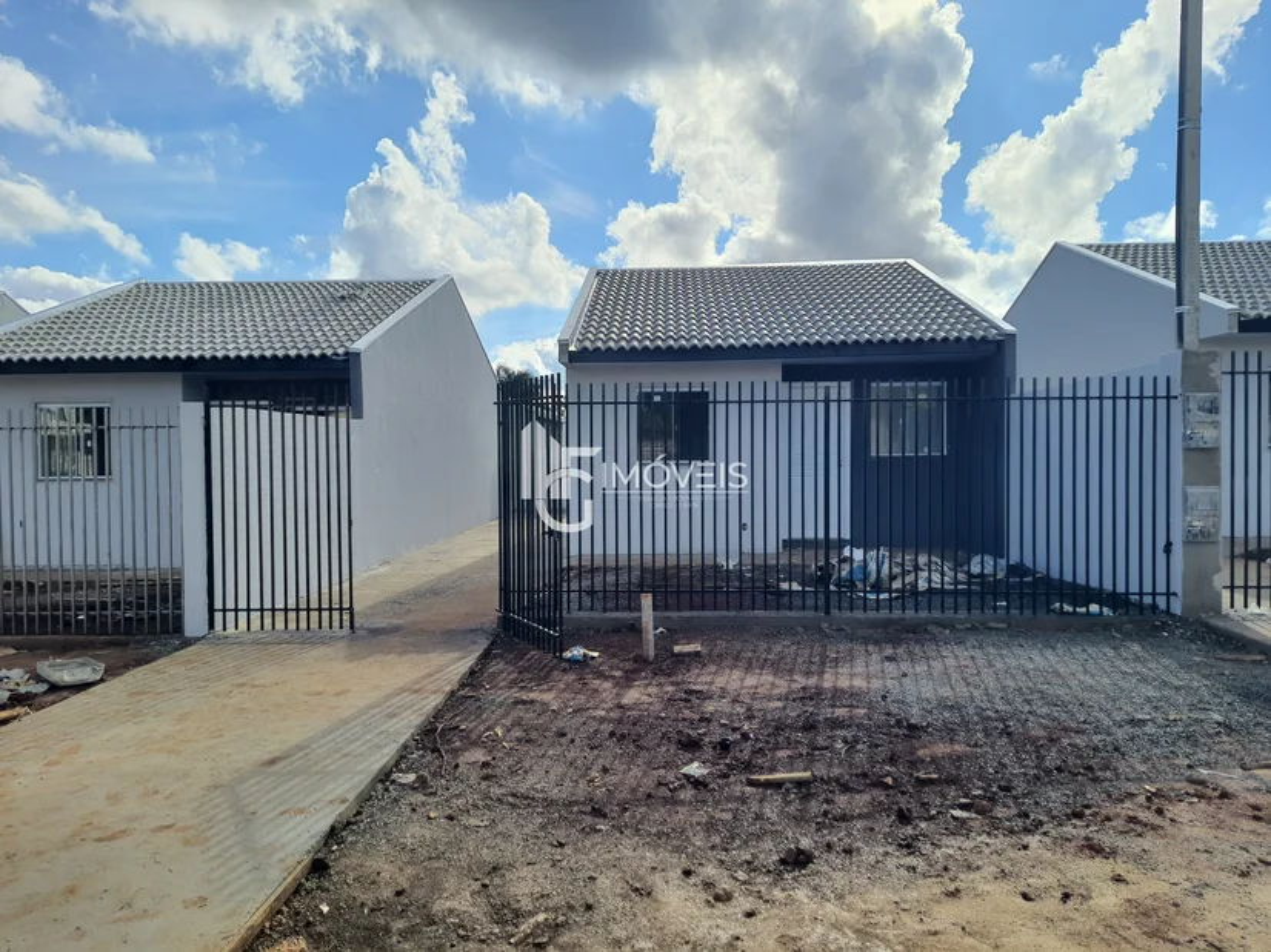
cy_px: 476
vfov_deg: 56.8
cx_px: 636
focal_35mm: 24
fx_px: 881
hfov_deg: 71.6
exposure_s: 1/1892
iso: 50
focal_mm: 5.23
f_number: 1.8
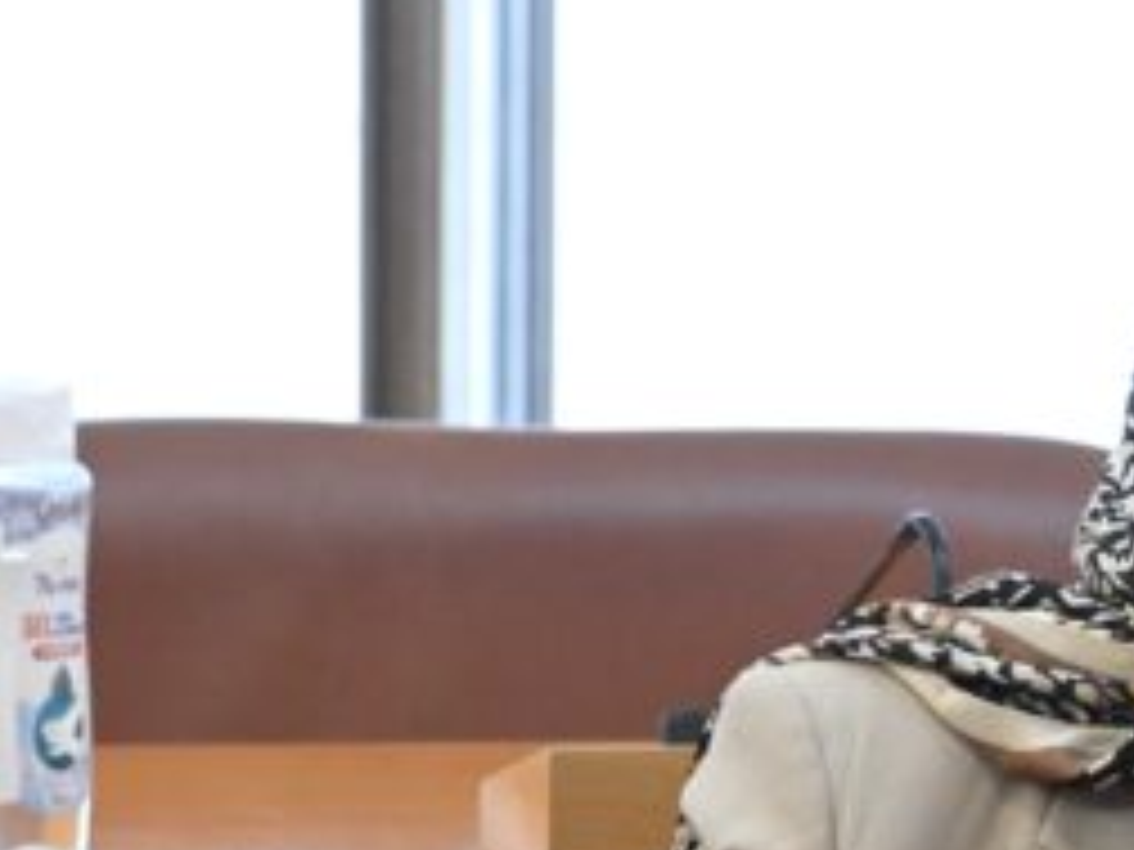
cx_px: 1539
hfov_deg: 3.5
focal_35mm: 573
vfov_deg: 2.6
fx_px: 18771
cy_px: 778
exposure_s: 1/160
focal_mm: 200
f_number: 11
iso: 12800
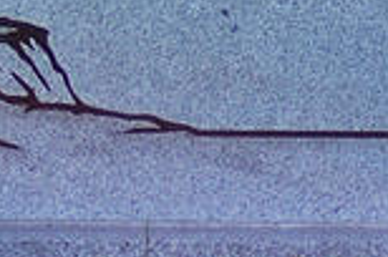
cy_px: -163
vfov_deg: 1.6
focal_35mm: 871
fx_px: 9368
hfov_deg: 2.4
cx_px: 746
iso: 200
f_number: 4
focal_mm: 90
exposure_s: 1/1000
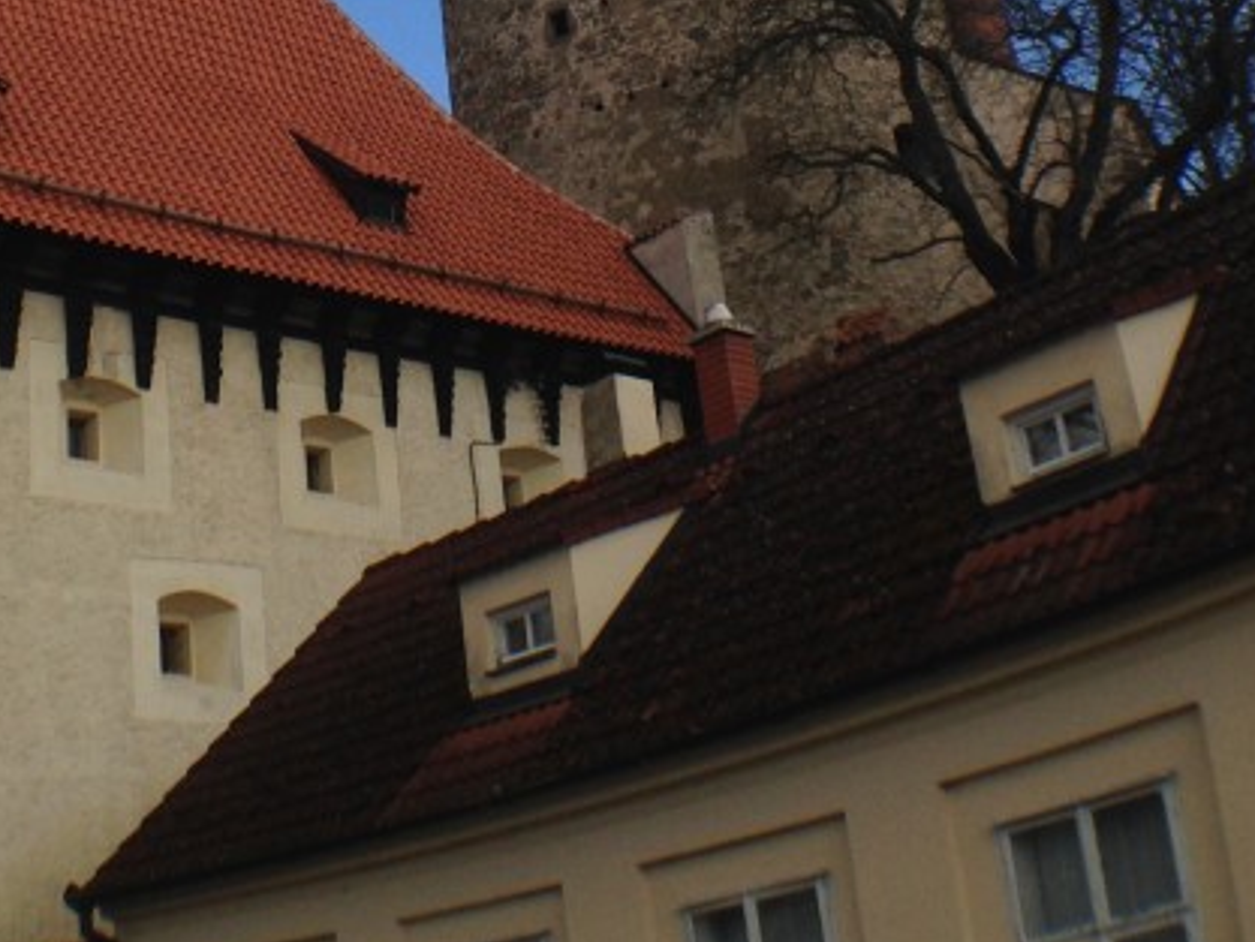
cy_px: -150
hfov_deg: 24.1
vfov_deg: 17.5
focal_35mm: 81
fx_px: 2937
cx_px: 512
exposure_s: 1/1130
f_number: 2.4
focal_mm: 4.12
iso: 50
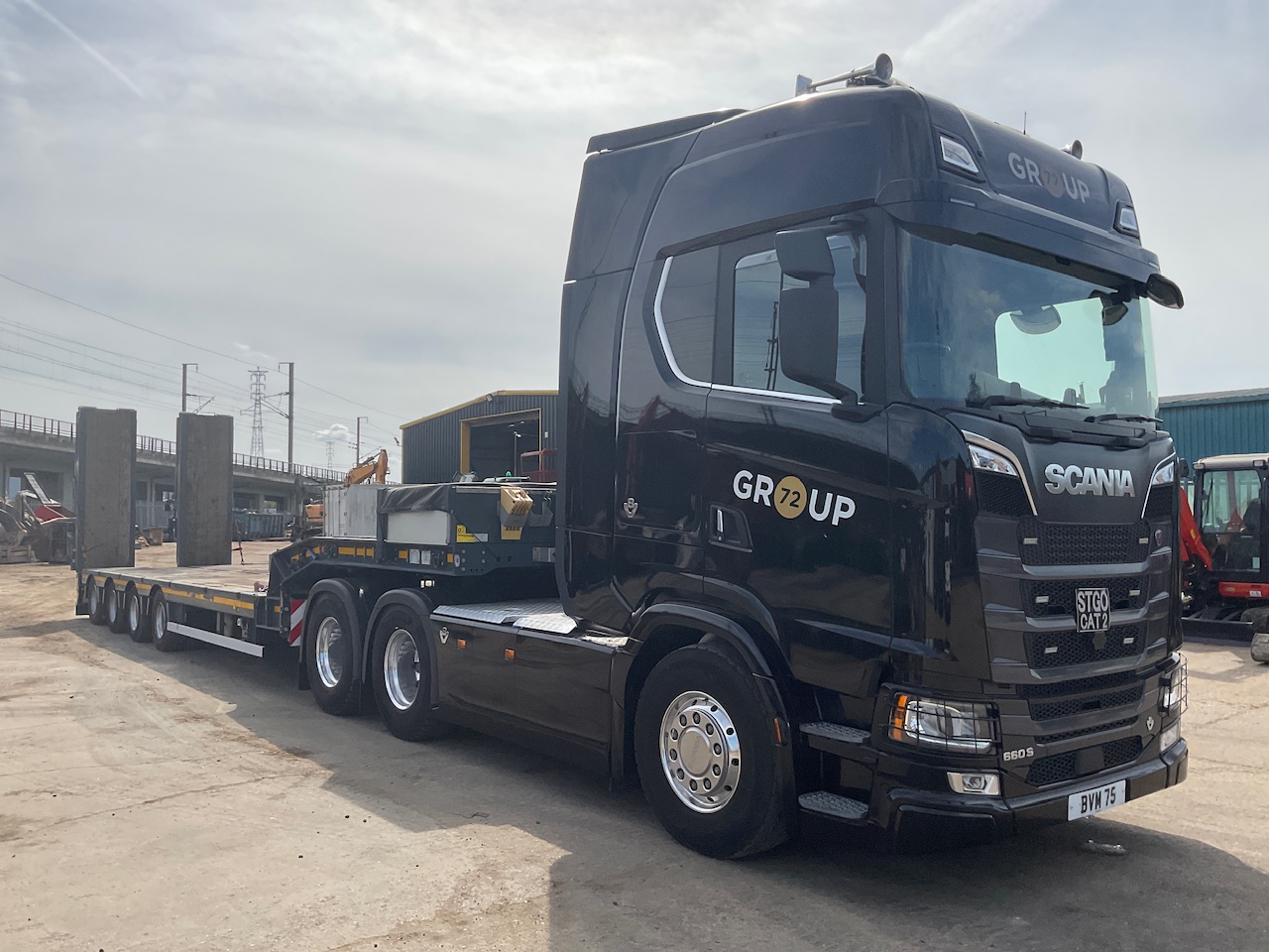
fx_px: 1063
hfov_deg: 61.7
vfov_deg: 48.2
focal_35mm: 29
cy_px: 476
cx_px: 634
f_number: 1.8
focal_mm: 3
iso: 16
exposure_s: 1/3788
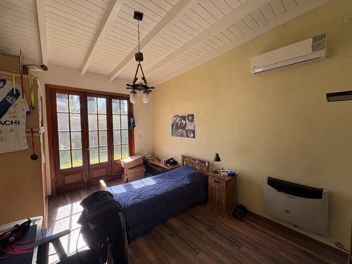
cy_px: 132
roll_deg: +1.0
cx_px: 176
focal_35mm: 14
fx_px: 142
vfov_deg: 85.7
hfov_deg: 102.0
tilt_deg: -3.2
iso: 80
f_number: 2.2
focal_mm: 2.22
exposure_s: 1/131
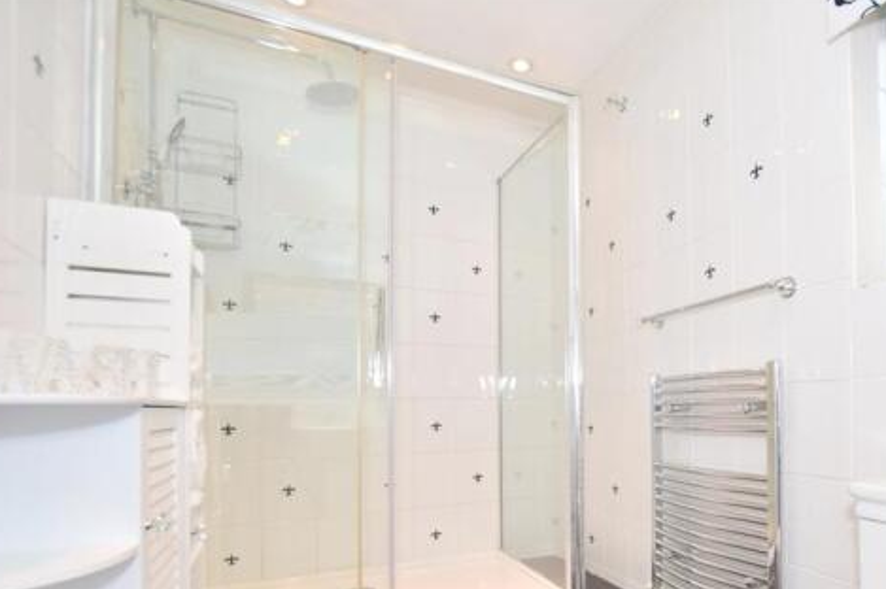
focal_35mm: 21
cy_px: 401
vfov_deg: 57.9
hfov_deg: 78.5
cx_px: 593
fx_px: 516
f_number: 5.6
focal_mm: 10
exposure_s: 1/60
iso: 400
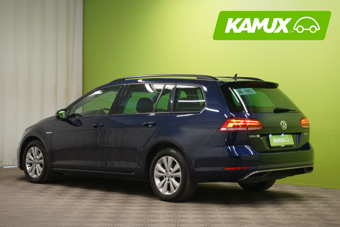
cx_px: 170
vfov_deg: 19.5
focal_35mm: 70
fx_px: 661
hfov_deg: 28.8
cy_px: 114
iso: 2500
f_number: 9
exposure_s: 1/25
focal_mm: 70
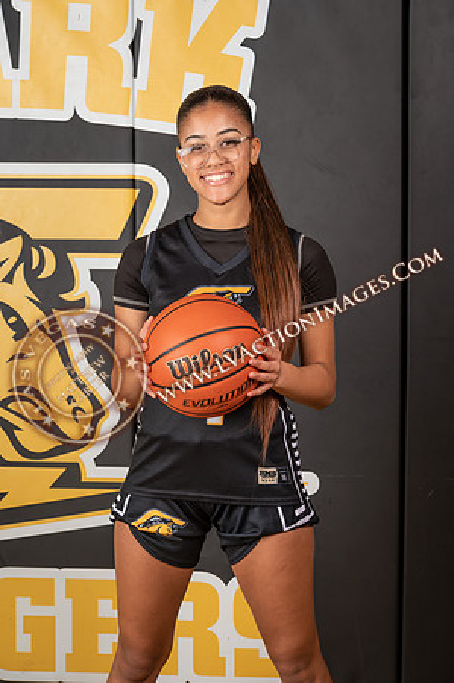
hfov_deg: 11.2
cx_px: 227
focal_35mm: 122
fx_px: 2313
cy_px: 342
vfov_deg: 16.8
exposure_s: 1/125
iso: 100
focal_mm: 122
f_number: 9
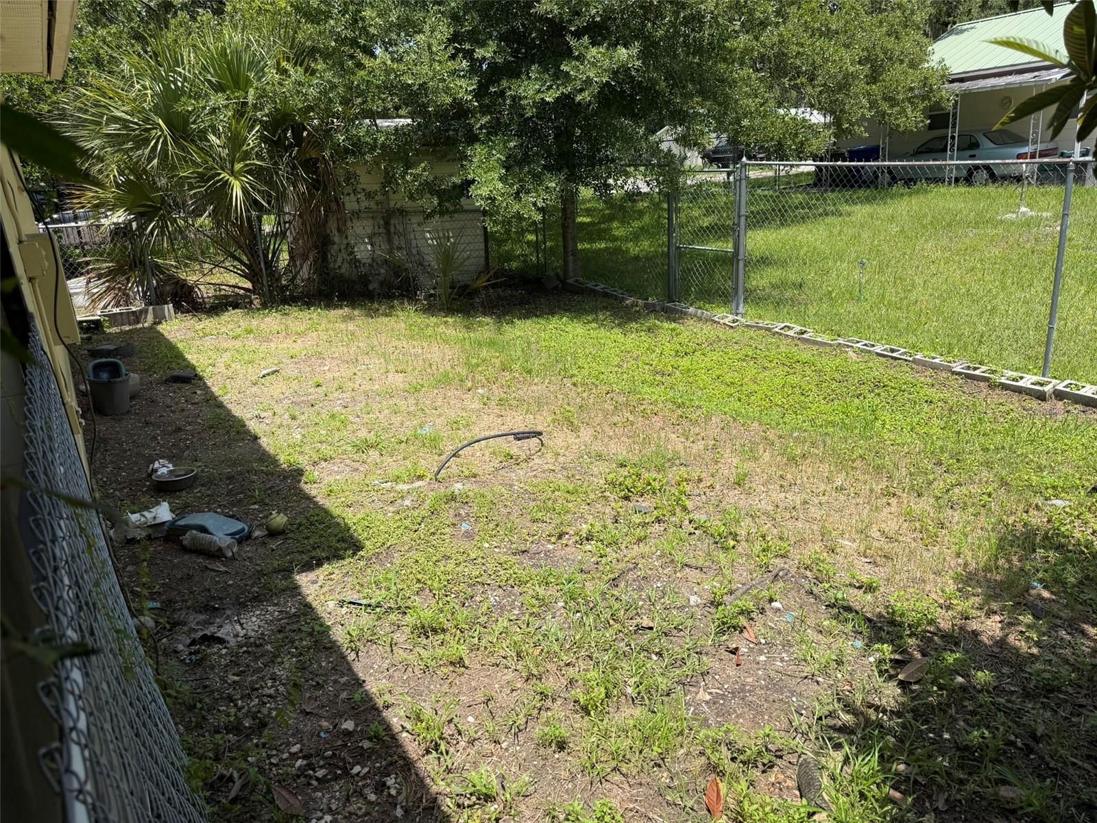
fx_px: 761
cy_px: 412
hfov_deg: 71.6
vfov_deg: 56.8
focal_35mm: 24
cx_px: 548
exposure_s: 1/3021
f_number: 1.78
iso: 80
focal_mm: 6.76
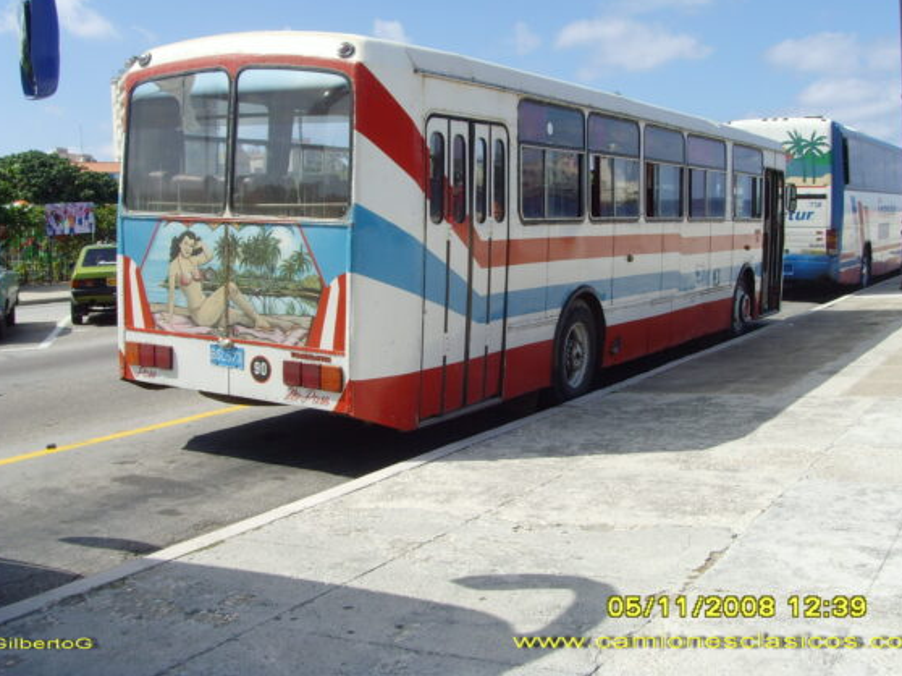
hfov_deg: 43.9
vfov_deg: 33.6
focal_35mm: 43
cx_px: 452
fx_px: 1120
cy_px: 311
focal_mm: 6.6
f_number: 6.3
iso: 80
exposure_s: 1/350
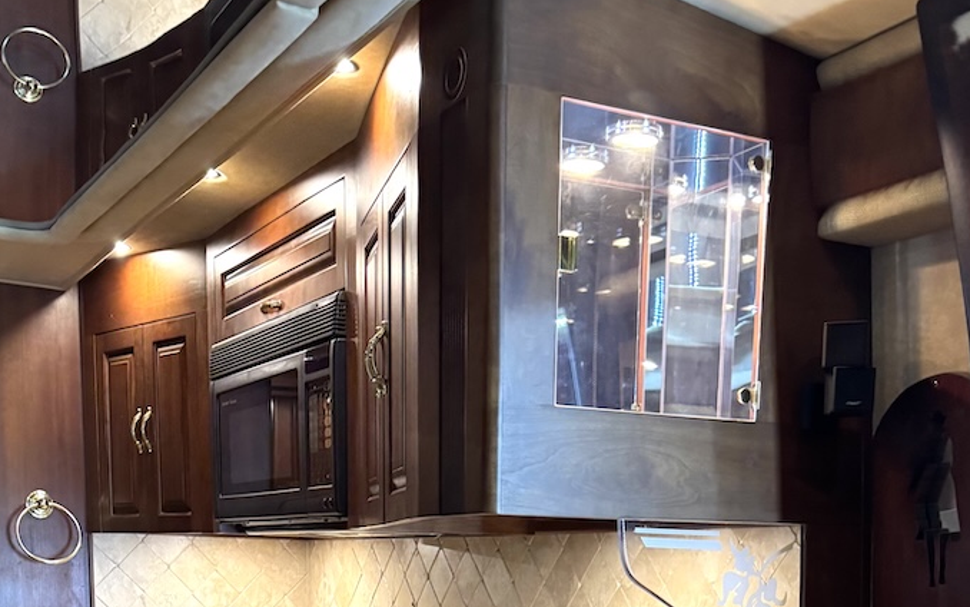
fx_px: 1322
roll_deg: -1.4
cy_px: 781
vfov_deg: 23.1
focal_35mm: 50
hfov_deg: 40.3
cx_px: 508
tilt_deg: -8.7
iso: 640
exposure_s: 1/53
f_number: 1.78
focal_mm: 6.76
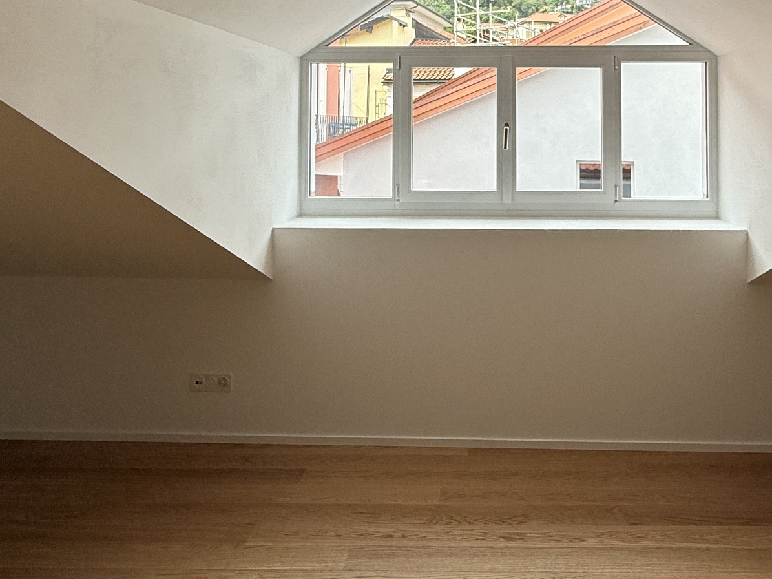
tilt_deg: +2.7
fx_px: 669
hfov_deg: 59.2
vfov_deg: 44.2
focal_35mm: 30
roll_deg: +0.1
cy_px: 104
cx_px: 485
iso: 50
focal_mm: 2.22
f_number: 2.2
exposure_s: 1/241
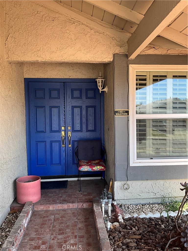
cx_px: 94
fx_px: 210
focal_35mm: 29
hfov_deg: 48.2
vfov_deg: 61.7
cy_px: 126
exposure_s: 1/122
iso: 25
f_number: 1.8
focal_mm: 3
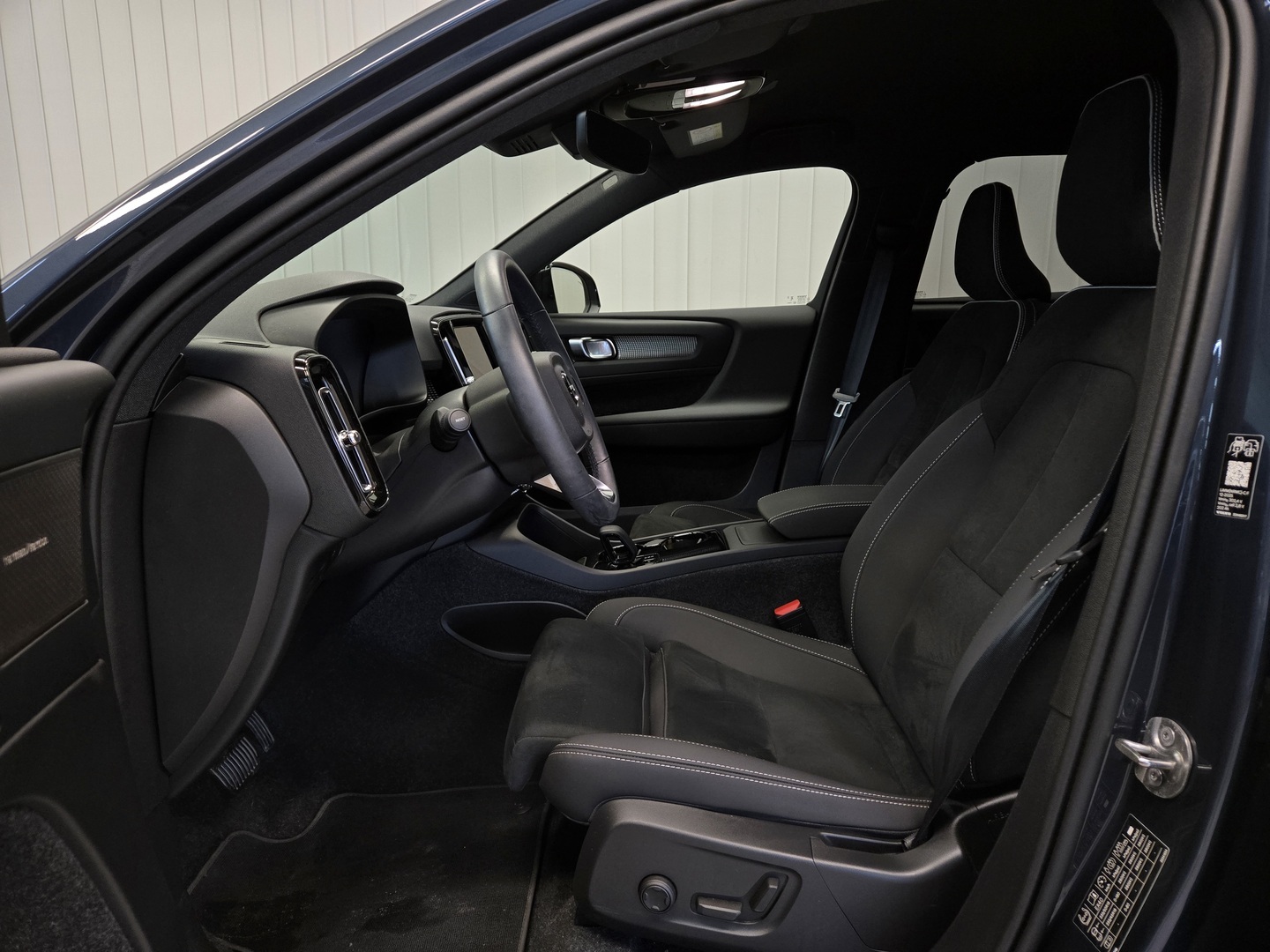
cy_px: 476
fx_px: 844
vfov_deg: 58.9
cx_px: 635
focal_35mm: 23
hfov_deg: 73.9
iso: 250
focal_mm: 5.4
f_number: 1.8
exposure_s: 1/100
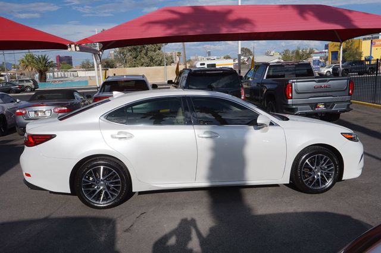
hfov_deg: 62.0
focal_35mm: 30
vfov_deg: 43.6
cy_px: 126
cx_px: 190
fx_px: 317
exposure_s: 1/320
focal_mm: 20
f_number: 13
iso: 100
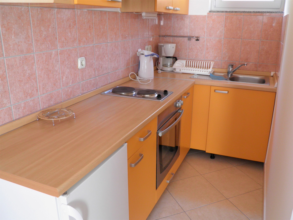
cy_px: 110
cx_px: 146
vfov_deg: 49.7
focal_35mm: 28
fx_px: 237
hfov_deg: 63.4
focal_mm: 4.9
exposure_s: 1/25
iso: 100
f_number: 2.8
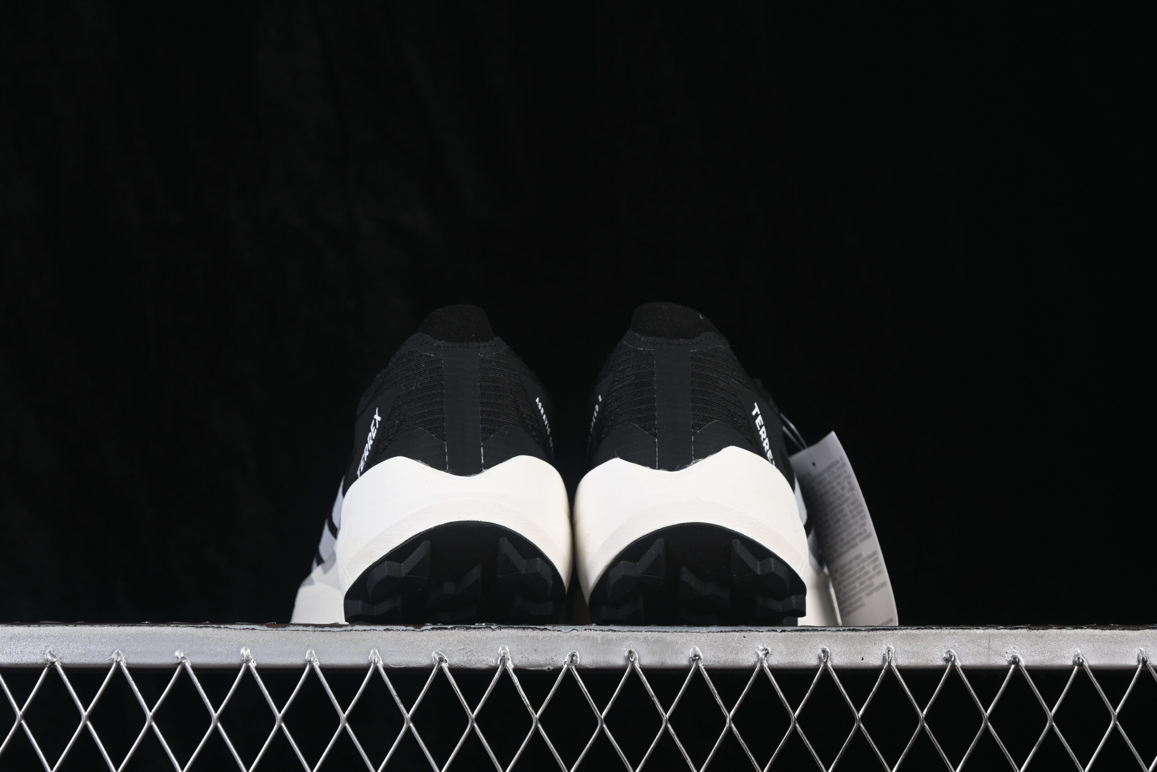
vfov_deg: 18.2
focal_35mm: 75
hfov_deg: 27.0
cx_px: 578
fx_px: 2410
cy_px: 386
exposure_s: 1/60
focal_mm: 50
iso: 160
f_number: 6.3
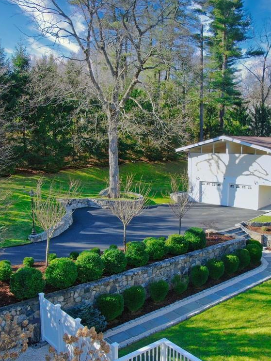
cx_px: 156
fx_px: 344
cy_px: 179
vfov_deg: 55.3
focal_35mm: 33
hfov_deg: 42.8
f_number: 3.8
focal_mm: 4.4
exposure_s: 1/500
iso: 200
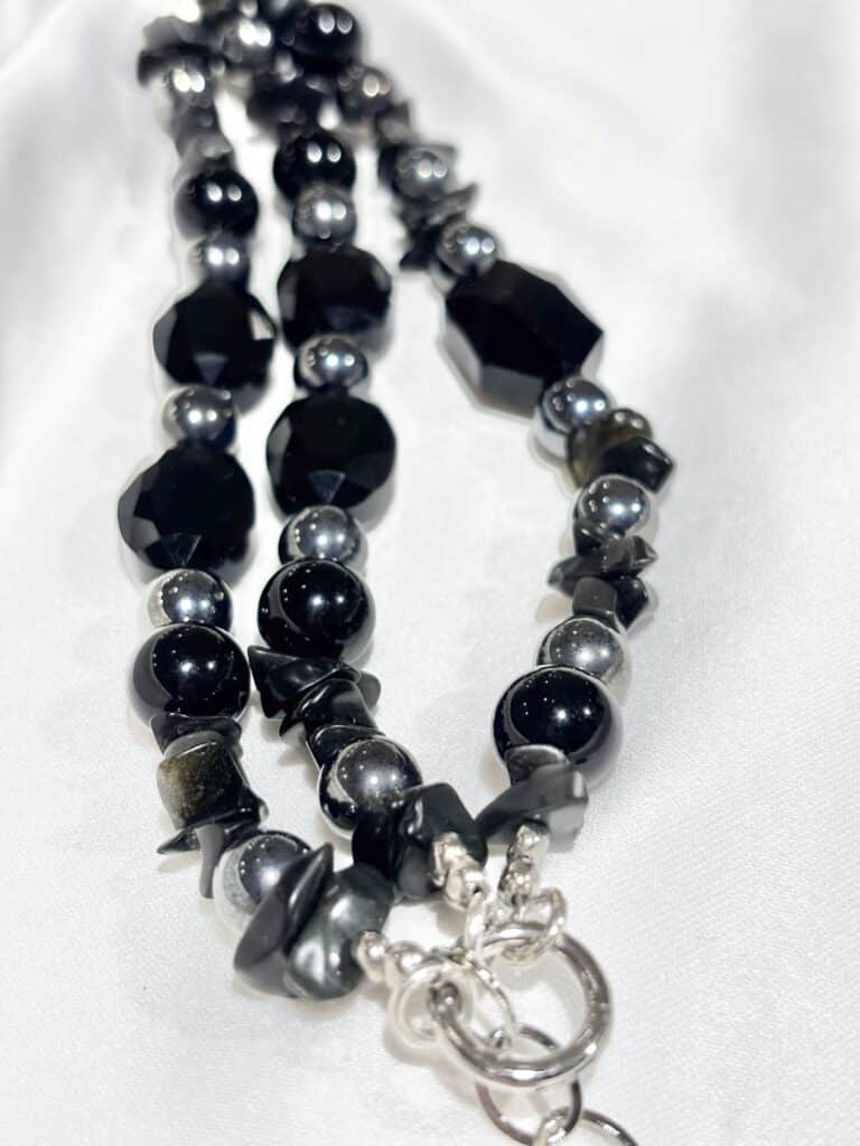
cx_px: 430
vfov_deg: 36.8
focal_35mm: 52
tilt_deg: -33.6
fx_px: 1723
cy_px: 573
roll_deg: +6.2
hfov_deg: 28.0
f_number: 1.6
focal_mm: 5.96
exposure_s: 1/175
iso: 32
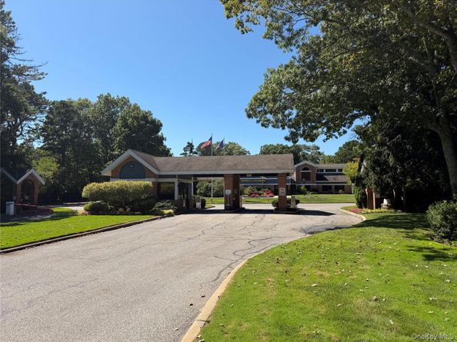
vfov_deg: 56.8
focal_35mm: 24
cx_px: 228
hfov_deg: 71.6
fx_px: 317
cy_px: 171
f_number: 1.78
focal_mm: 6.76
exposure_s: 1/3953
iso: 80
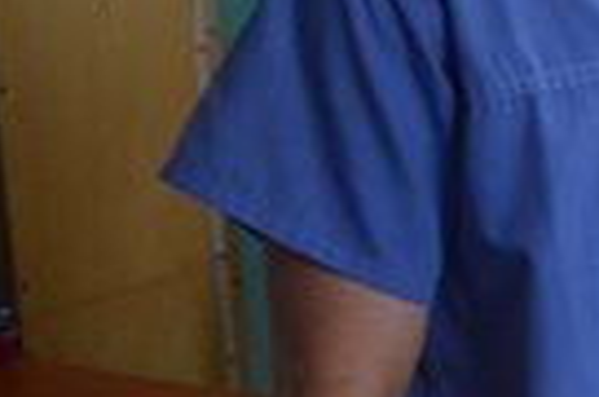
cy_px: -311
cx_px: 2171
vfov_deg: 5.4
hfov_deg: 6.9
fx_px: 4133
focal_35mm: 249
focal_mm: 22
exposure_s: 1/30
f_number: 3.8
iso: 800
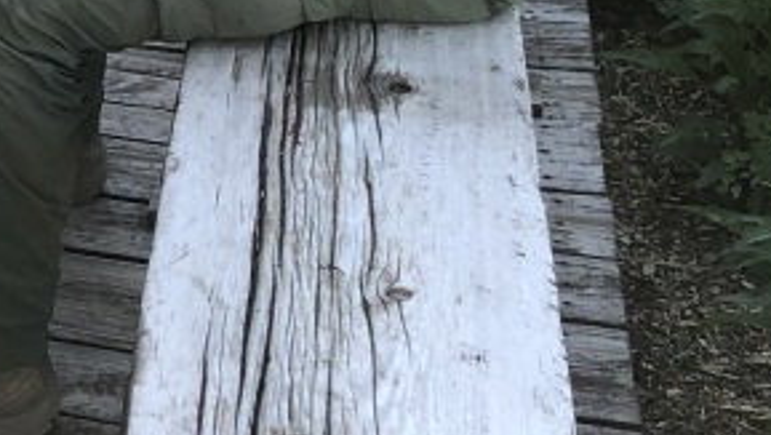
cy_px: -376
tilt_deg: -19.2
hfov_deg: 17.5
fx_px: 2209
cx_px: -427
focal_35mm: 108
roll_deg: +0.0
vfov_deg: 10.5
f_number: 1.8
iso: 20
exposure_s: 1/137
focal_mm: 3.99
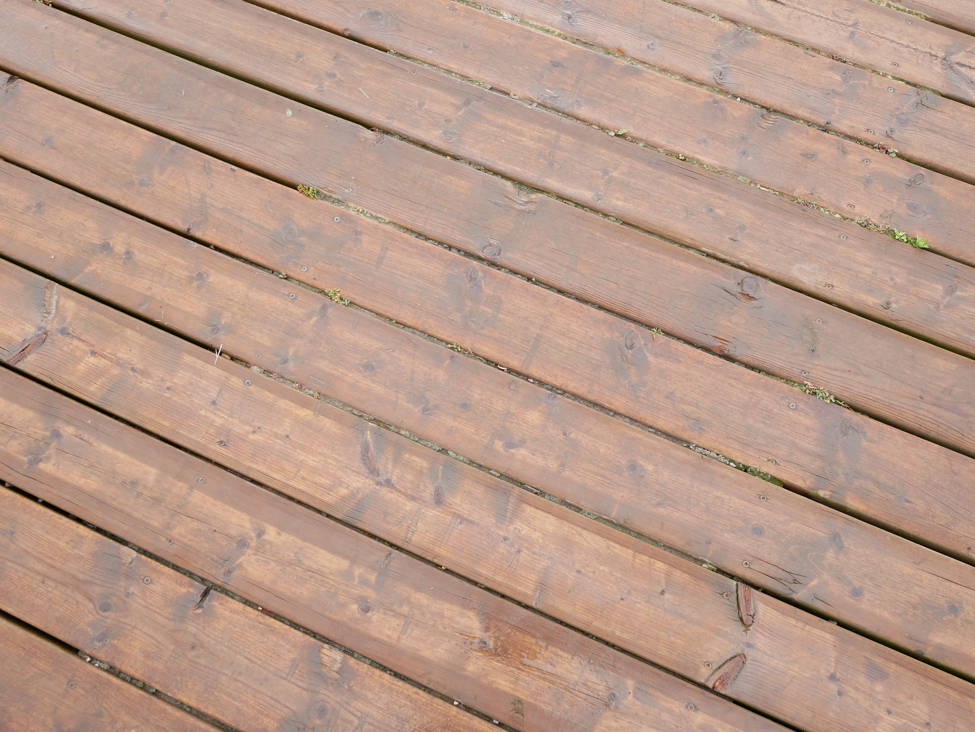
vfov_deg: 46.8
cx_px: 488
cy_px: 366
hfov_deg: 59.9
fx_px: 845
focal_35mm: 30
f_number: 3.2
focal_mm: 15
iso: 400
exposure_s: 1/400
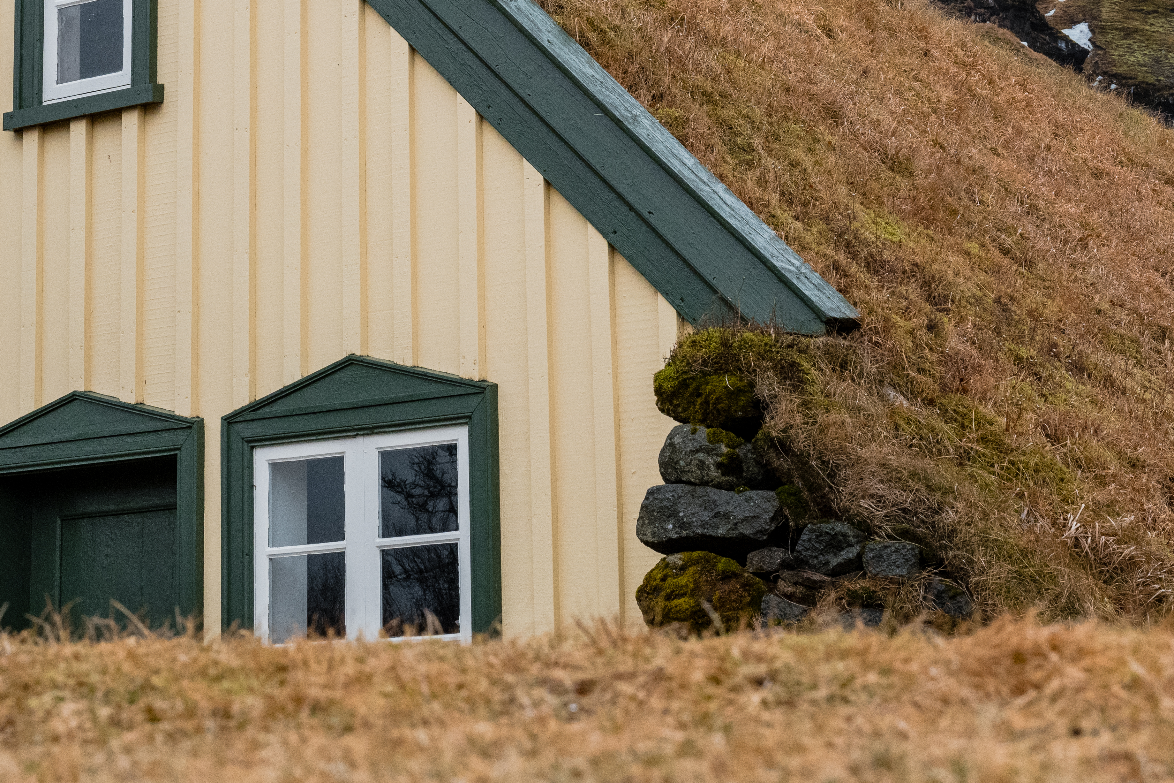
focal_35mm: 101
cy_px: -70
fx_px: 3293
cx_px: 659
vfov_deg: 13.3
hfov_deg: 20.2
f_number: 9
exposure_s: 1/125
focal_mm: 45
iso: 1600
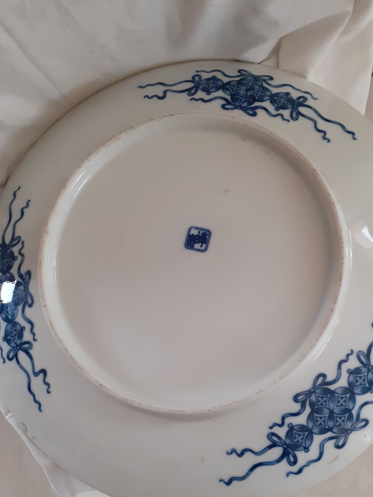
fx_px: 517
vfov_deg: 51.1
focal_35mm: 36
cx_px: 223
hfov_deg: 39.5
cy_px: 292
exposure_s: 1/25
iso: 250
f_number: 1.9
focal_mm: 3.6
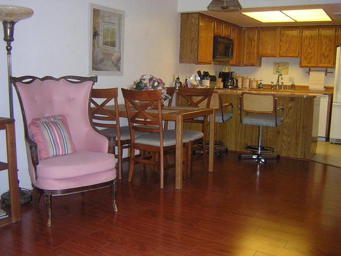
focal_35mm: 36
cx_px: 170
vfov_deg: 39.7
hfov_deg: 51.4
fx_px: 355
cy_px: 128
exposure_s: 1/60.1
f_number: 2.6
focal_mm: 4.7
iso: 400
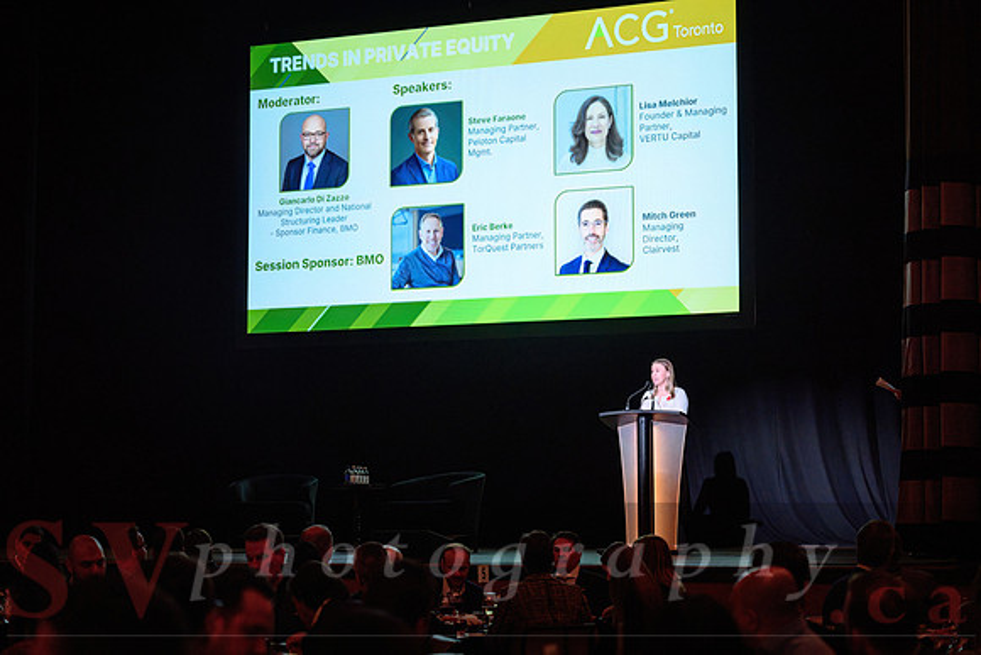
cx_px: 490
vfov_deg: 18.0
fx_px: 2068
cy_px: 300
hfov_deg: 26.7
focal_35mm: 76
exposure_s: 1/160
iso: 800
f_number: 2.8
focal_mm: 70
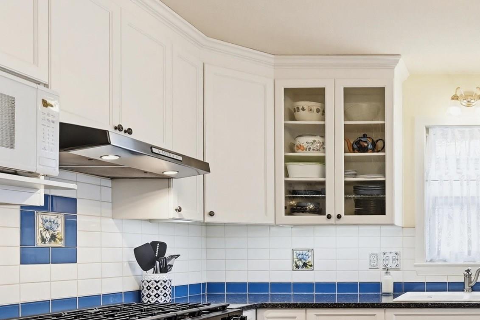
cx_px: 489
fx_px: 507
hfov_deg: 43.0
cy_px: 250
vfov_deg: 34.1
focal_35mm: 38
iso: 400
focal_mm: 14
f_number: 8
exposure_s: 1/10
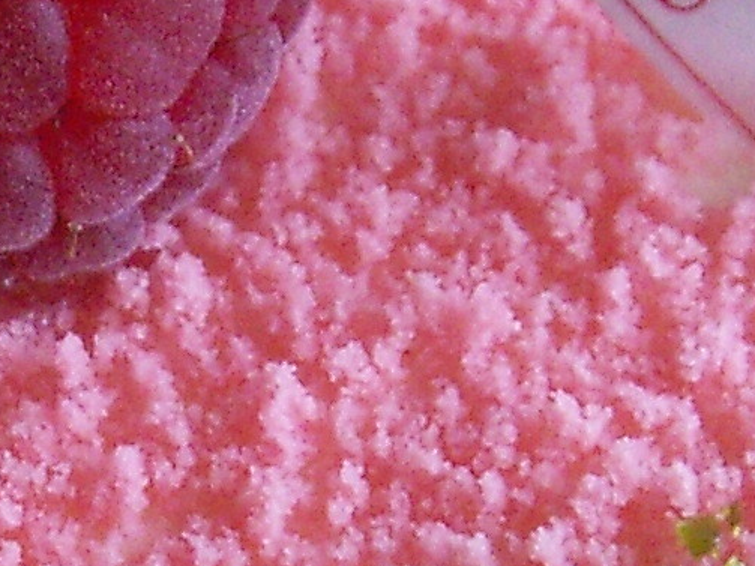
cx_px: 230
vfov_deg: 6.2
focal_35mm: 240
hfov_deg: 8.2
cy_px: 589
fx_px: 5233
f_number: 3.5
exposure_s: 1/25
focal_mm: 7.7
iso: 160
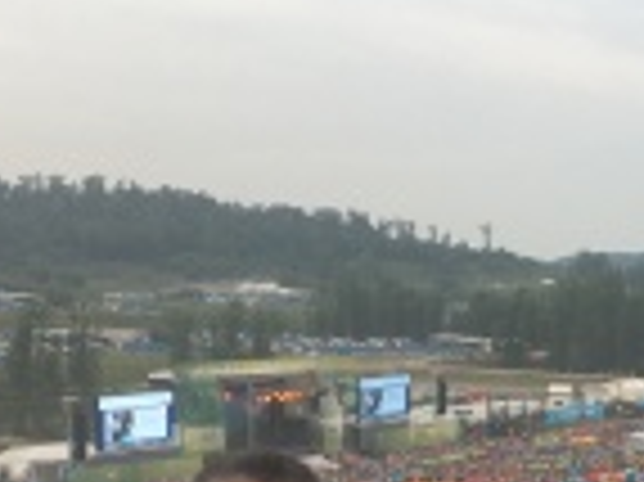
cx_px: 658
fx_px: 1376
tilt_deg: -9.0
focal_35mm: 74
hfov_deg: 25.0
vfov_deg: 19.2
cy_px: 514
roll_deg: -0.4
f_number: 2.2
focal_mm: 4.15
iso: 25
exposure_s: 1/351
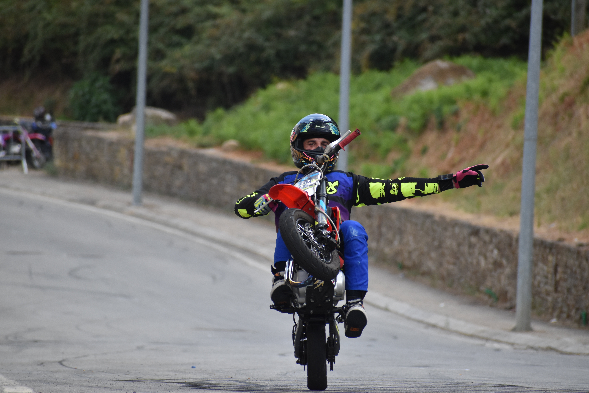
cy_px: 196
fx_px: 7362
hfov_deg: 4.6
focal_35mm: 450
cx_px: 294
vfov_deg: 3.1
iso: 800
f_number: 6.3
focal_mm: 300
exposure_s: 1/800
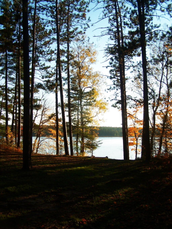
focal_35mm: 38
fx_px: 252
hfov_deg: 37.7
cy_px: 114
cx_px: 86
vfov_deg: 49.0
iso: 80
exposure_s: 1/640
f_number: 2.8
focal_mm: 6.3
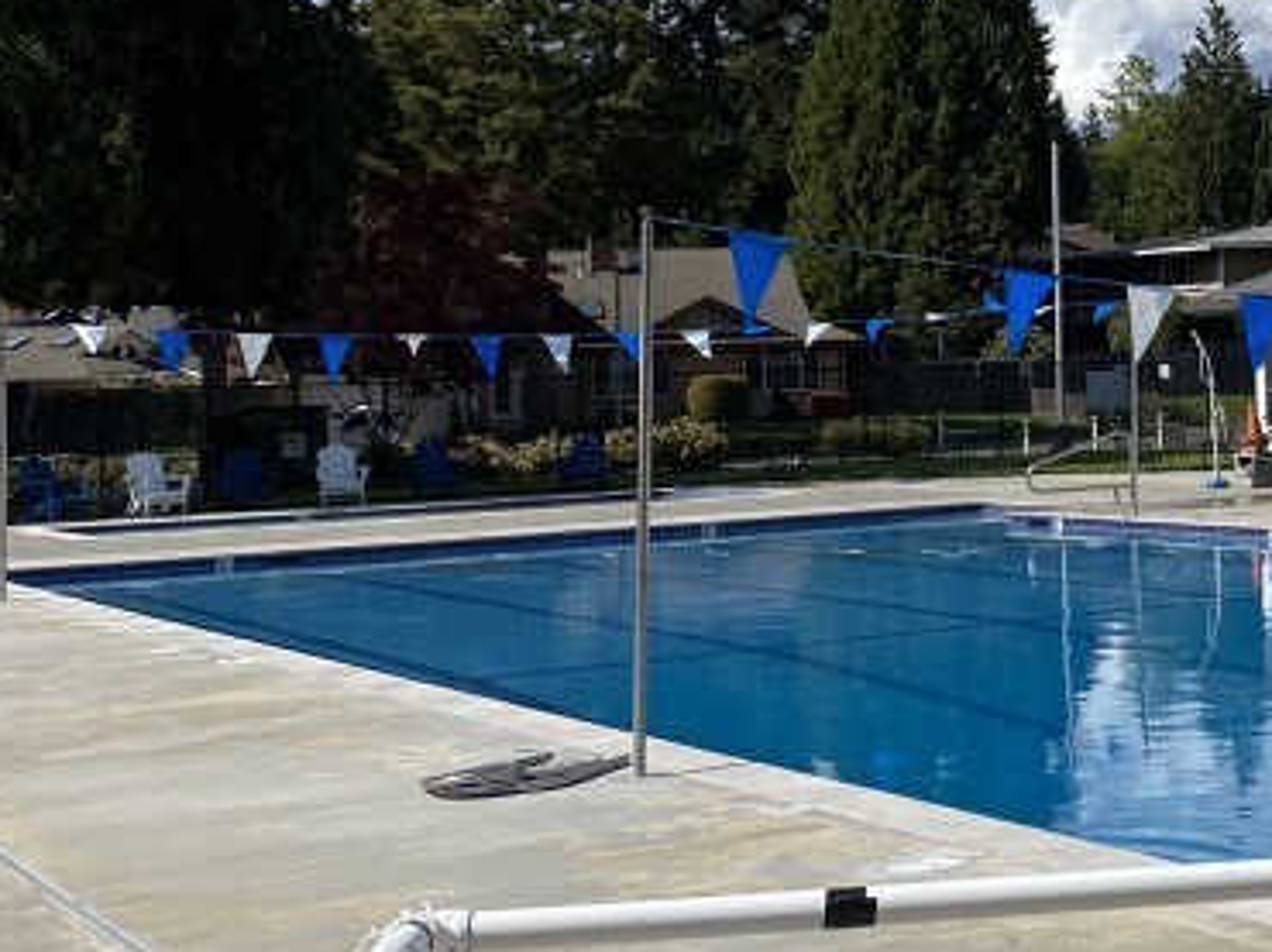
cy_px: 196
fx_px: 2644
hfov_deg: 25.7
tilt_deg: +2.5
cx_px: 1279
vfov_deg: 20.2
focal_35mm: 72
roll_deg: +2.4
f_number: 1.8
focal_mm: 4.25
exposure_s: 1/5025
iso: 32
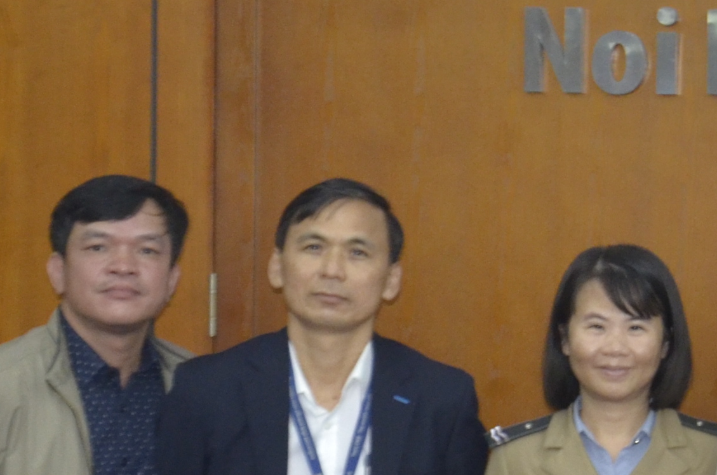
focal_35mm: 229
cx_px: 1386
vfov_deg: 6.0
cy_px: 302
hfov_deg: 8.6
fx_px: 4556
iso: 800
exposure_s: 1/30
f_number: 4.5
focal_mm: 35
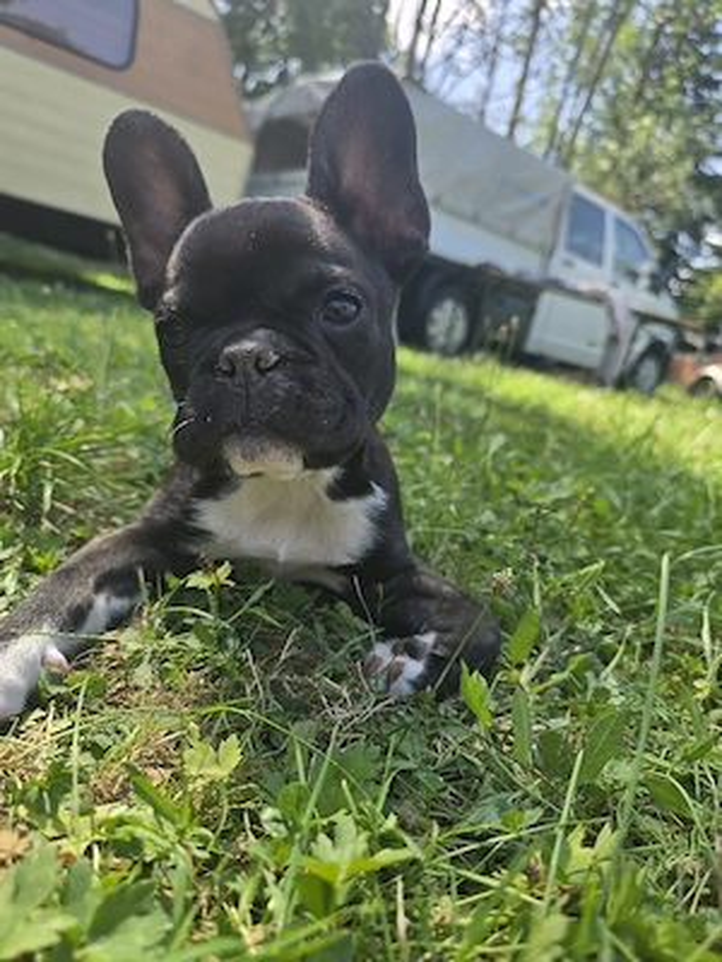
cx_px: 361
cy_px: 481
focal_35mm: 23
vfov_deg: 73.9
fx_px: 640
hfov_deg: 58.9
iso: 12
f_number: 1.7
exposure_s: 1/185
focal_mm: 6.3
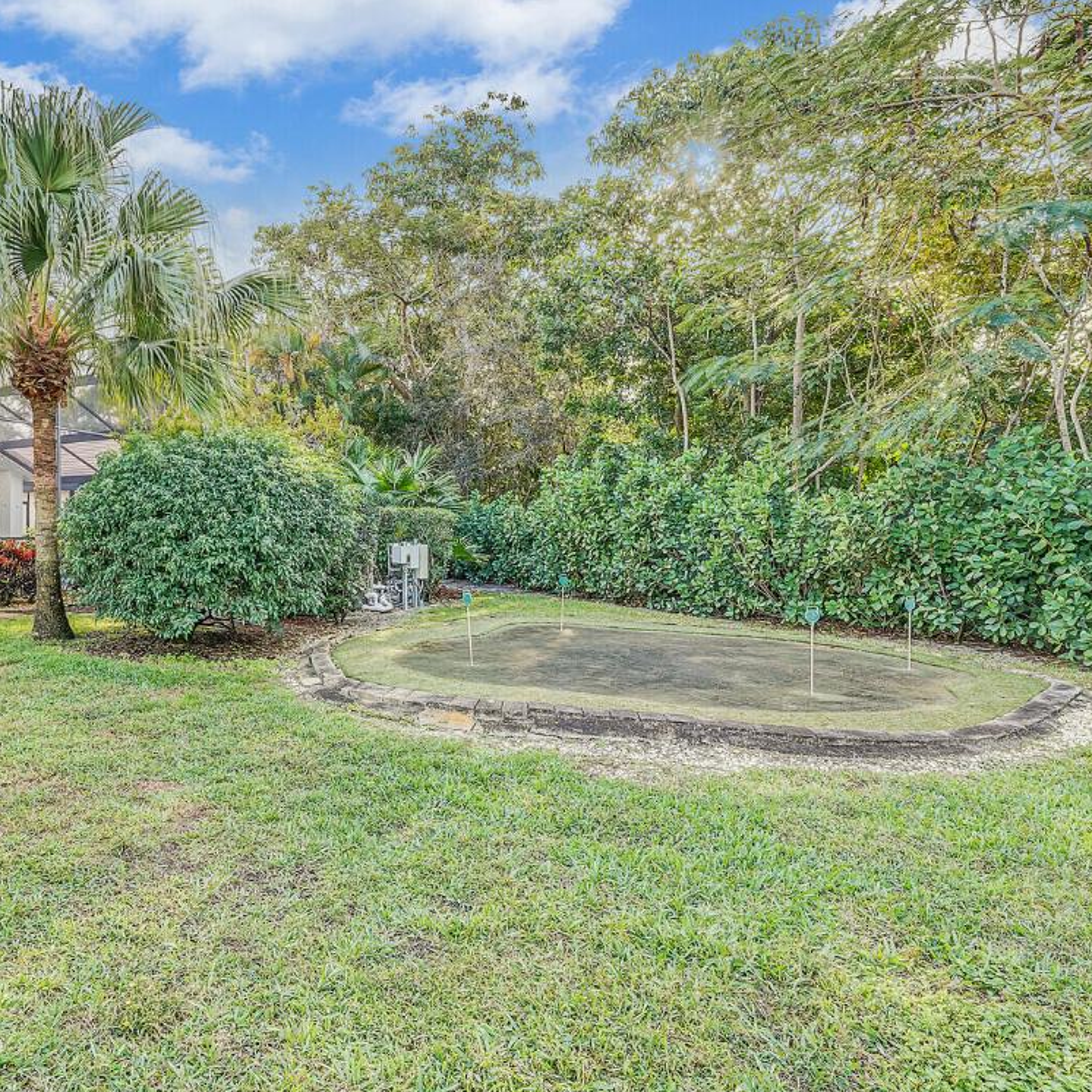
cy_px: 537
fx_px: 749
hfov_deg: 69.1
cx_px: 325
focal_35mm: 21
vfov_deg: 72.1
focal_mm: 16
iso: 320
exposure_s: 1/40
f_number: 11
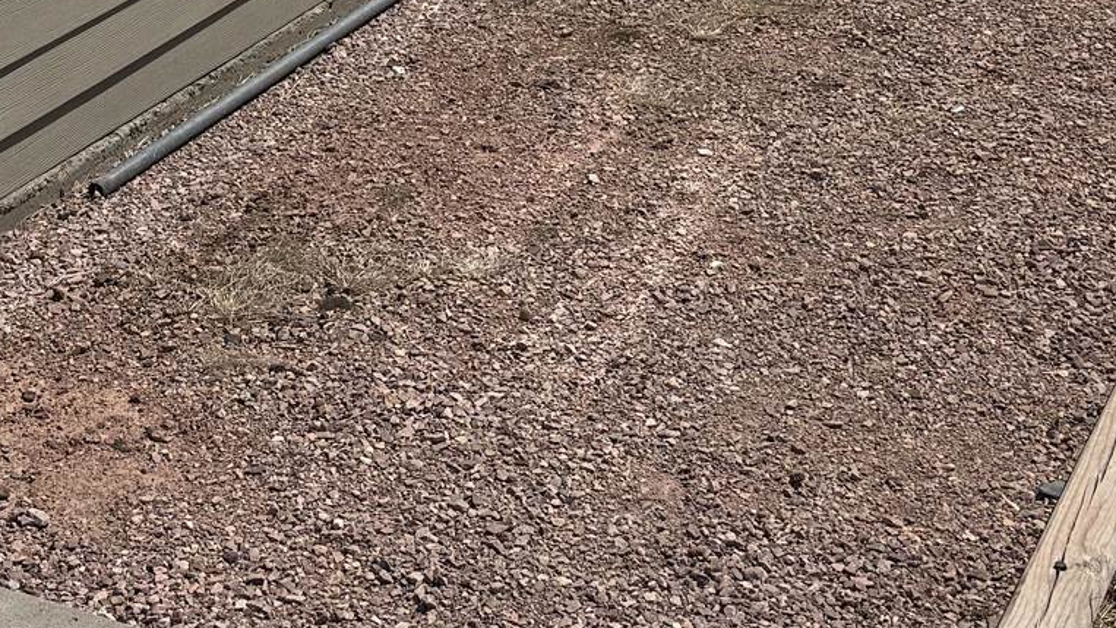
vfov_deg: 14.6
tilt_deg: -13.2
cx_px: 339
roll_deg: +1.1
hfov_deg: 26.6
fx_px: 2338
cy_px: -183
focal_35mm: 79
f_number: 1.78
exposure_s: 1/14286
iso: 80
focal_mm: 6.76
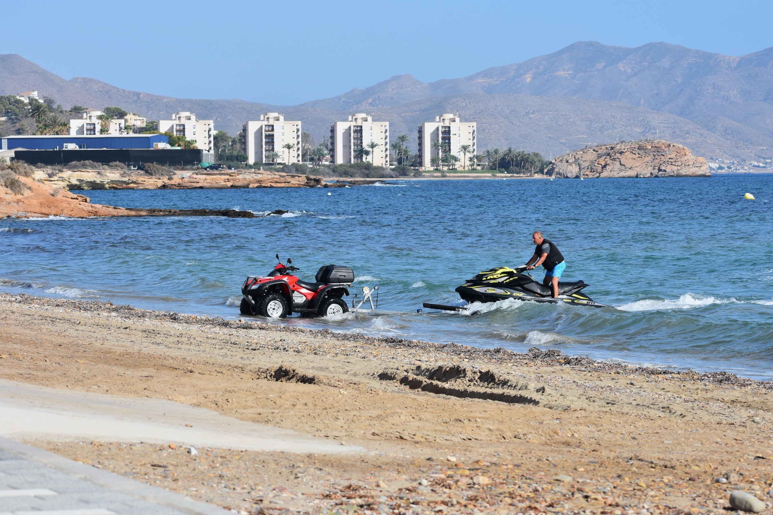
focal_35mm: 155
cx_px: 403
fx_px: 3328
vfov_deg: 8.9
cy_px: 244
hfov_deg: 13.2
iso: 110
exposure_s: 1/500
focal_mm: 98
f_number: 8
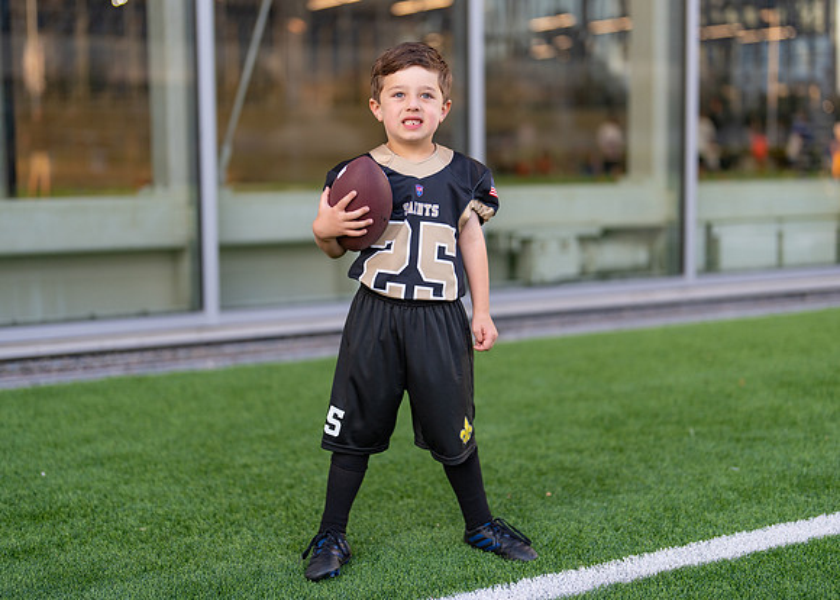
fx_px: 1364
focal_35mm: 57
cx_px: 422
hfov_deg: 34.2
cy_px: 289
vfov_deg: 24.8
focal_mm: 50
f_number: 1.2
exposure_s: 1/1000
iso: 200
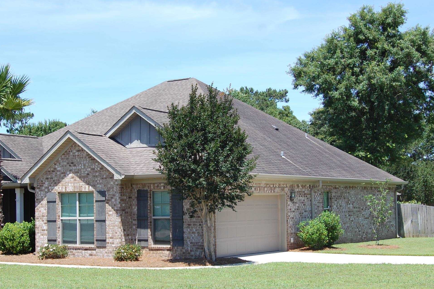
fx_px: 735
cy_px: 164
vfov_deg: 22.2
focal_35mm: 61
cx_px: 193
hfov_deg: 32.9
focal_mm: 26
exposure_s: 1/250
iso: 200
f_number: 8
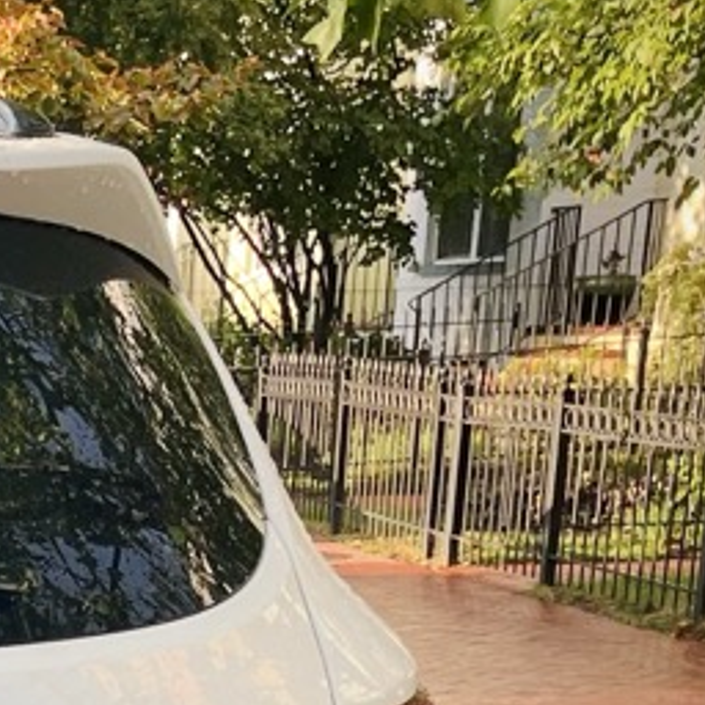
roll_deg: +0.0
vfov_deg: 14.1
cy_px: 1069
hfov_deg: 13.7
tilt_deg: -17.4
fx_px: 2650
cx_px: -520
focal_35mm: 115
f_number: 1.6
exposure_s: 1/467
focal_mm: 5.1
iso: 50
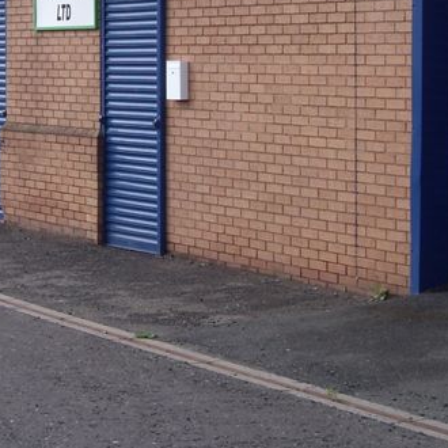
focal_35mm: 113
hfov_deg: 15.3
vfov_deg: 15.3
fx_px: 1655
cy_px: 89
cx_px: 102
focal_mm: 7.9
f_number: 5.6
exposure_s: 1/160
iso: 50
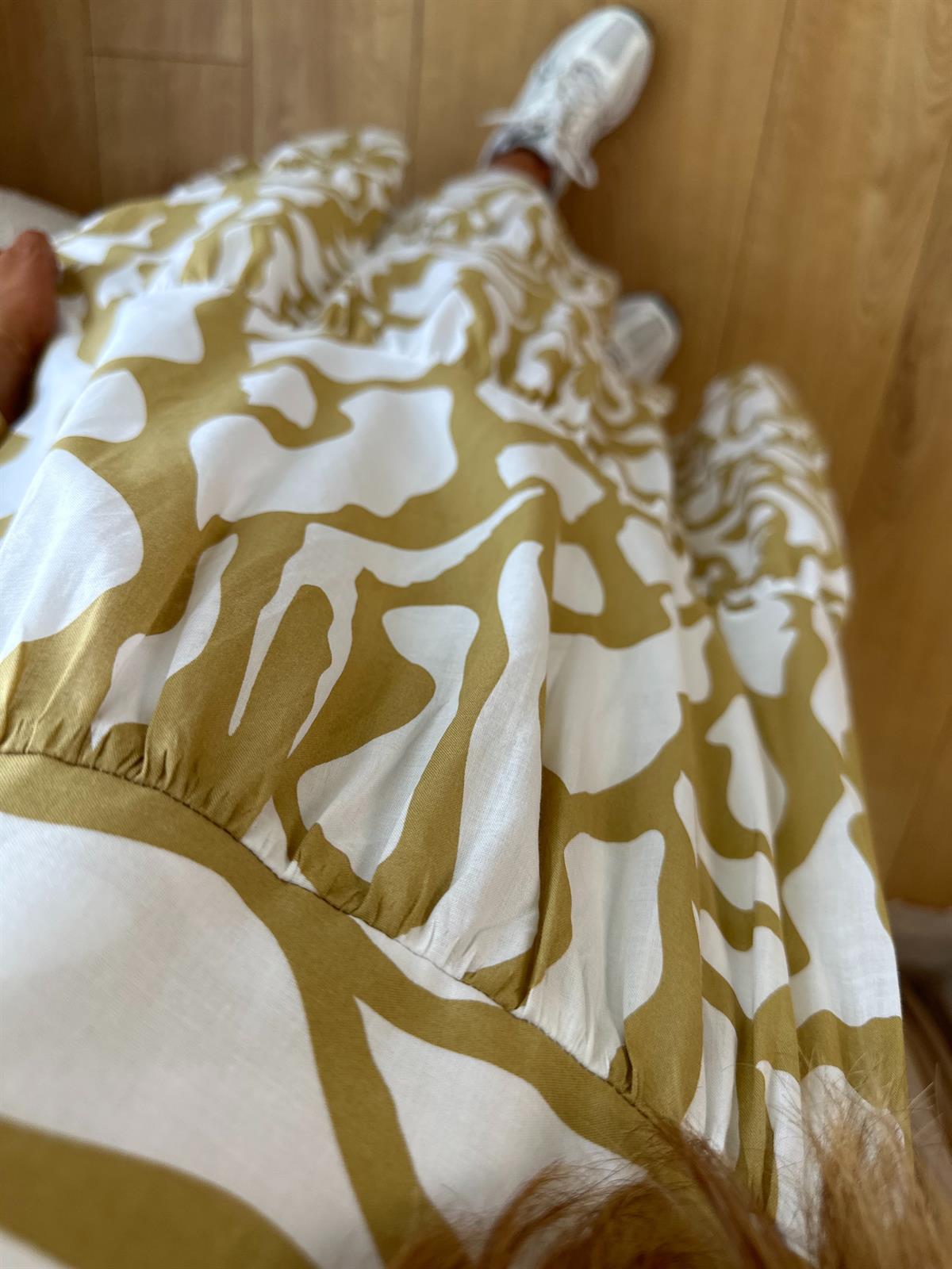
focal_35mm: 24
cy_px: 634
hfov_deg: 56.8
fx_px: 880
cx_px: 476
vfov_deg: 71.6
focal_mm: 6.86
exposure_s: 1/121
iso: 100
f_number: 1.78
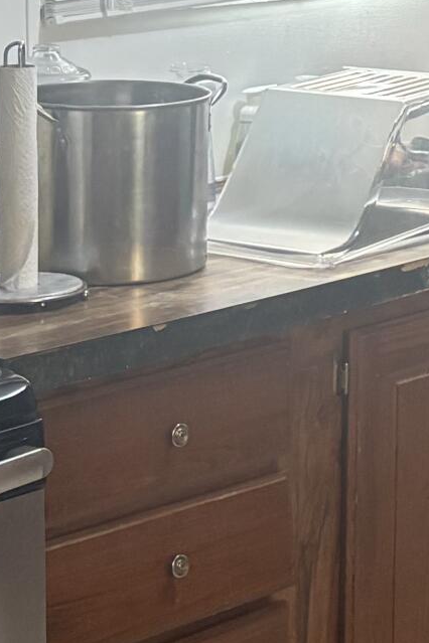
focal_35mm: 127
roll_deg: -0.5
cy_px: 72
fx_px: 2270
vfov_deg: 15.9
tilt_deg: -5.6
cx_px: 708
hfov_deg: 10.3
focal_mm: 5.96
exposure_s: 1/60
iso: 320
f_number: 1.6
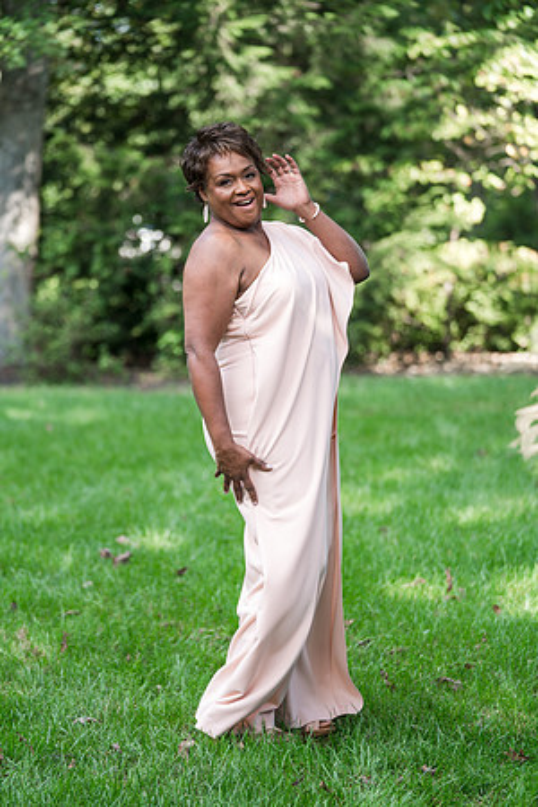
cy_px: 404
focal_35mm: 96
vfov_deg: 21.2
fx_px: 2152
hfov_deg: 14.3
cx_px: 269
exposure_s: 1/200
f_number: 2.8
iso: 125
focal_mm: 96
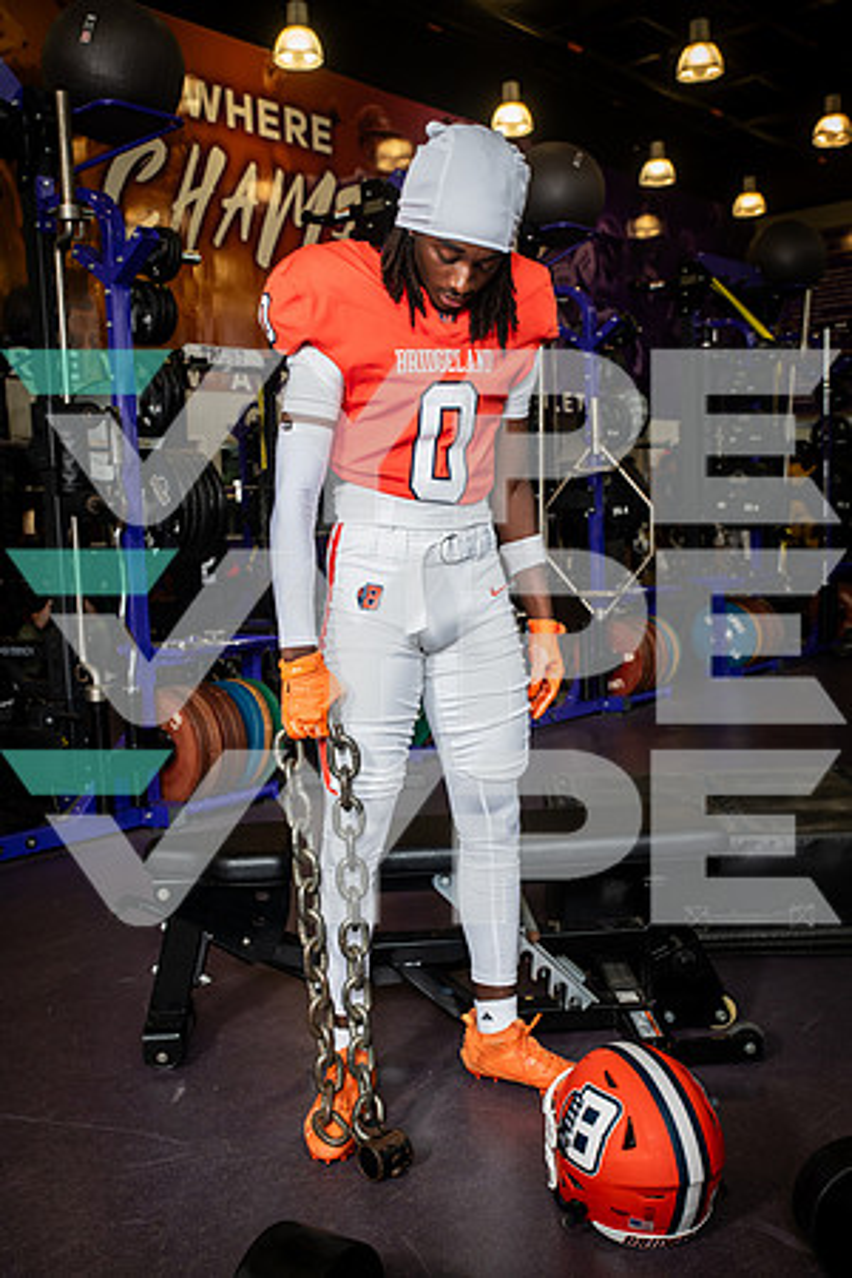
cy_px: 639
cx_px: 426
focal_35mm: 36
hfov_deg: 36.9
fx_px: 1278
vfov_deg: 53.1
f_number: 5.6
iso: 500
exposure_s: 1/250
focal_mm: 36
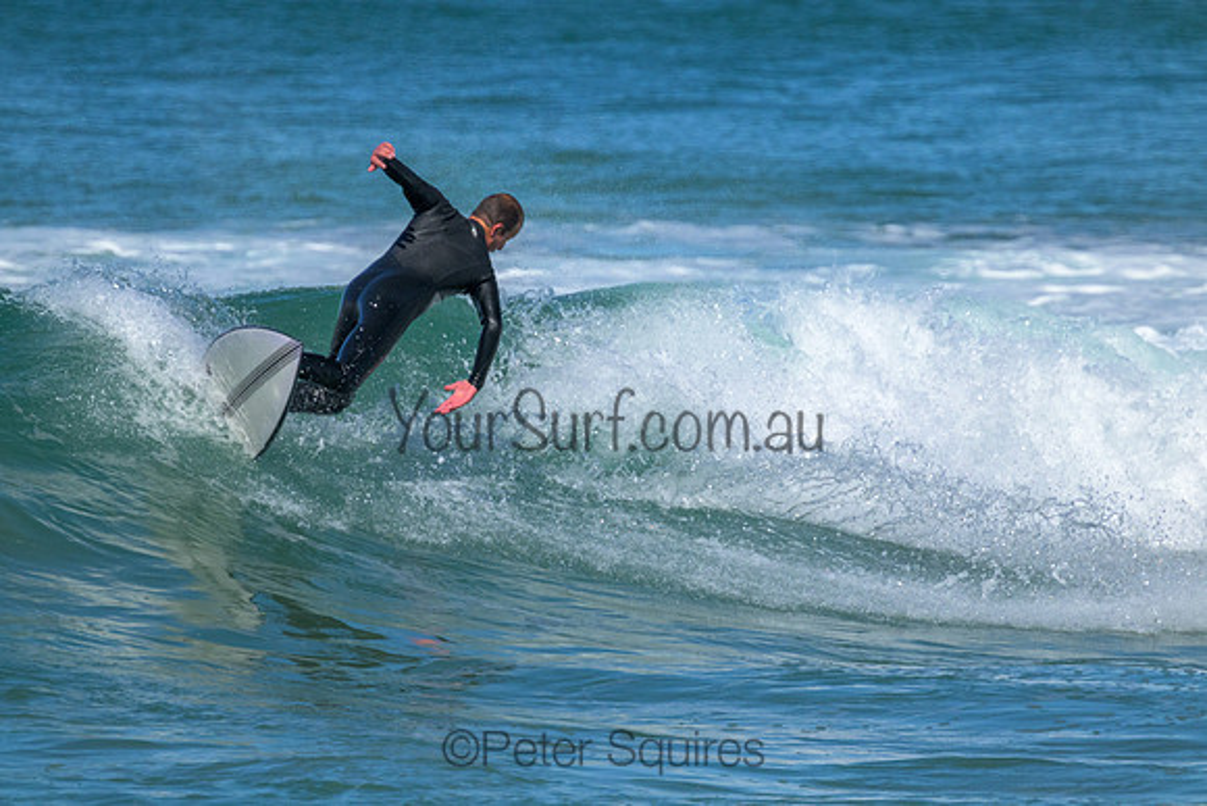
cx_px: 604
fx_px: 26827
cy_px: 403
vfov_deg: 1.7
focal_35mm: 800
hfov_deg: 2.6
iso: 2000
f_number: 11
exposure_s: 1/2000
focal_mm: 800
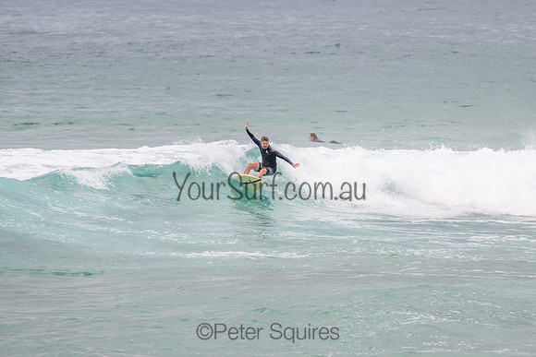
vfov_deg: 2.5
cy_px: 112
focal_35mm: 550
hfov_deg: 3.7
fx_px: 8195
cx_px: 357
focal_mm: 400
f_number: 5.6
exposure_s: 1/2000
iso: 200
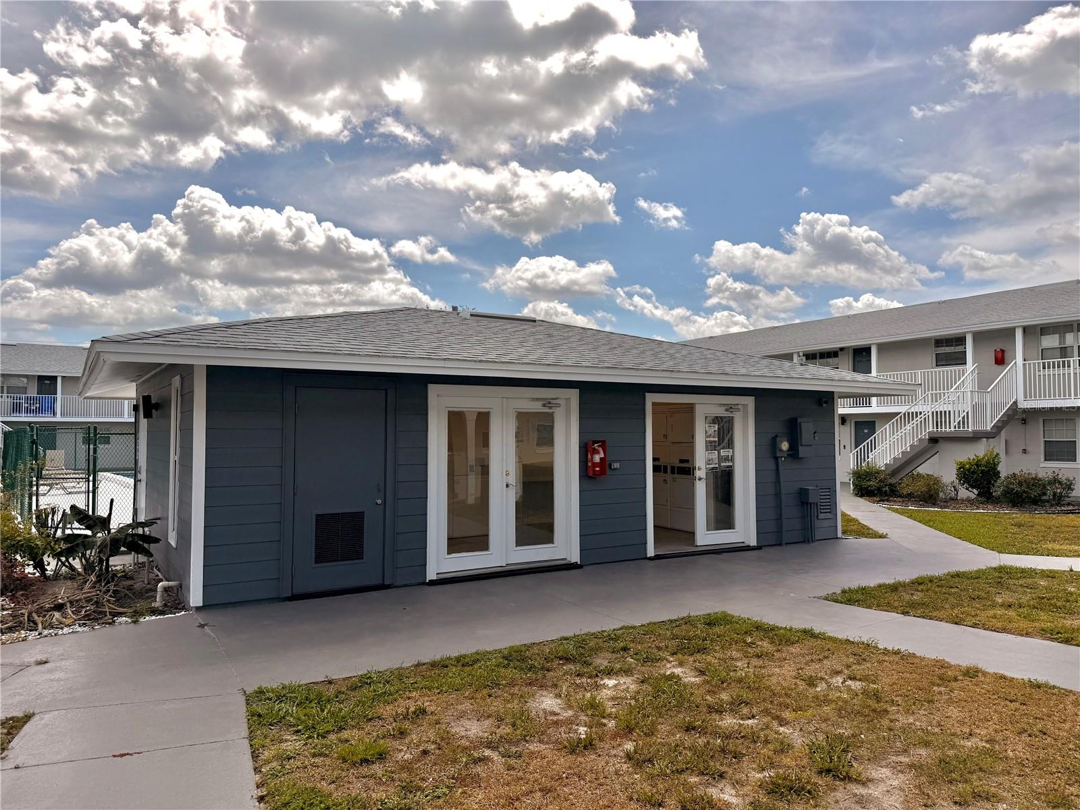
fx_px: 749
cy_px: 405
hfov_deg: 71.6
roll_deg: +0.7
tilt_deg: +2.4
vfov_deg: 56.8
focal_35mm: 24
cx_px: 540
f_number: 1.78
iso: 80
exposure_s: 1/9091
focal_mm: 6.76
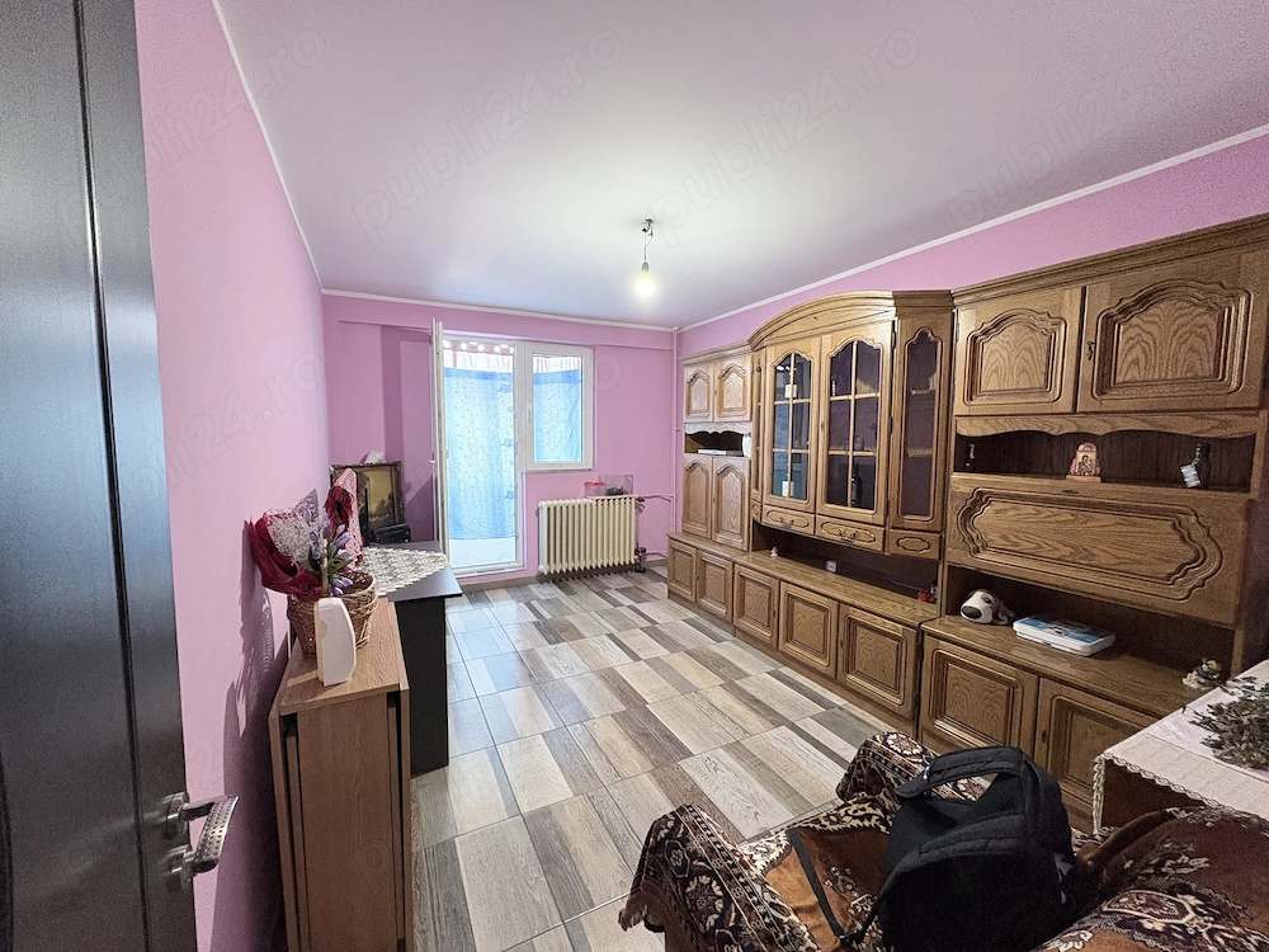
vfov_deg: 85.7
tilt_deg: -4.1
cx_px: 634
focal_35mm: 14
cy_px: 476
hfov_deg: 102.1
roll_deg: +0.1
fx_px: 513
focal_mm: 2.22
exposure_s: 1/50
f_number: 2.2
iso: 400
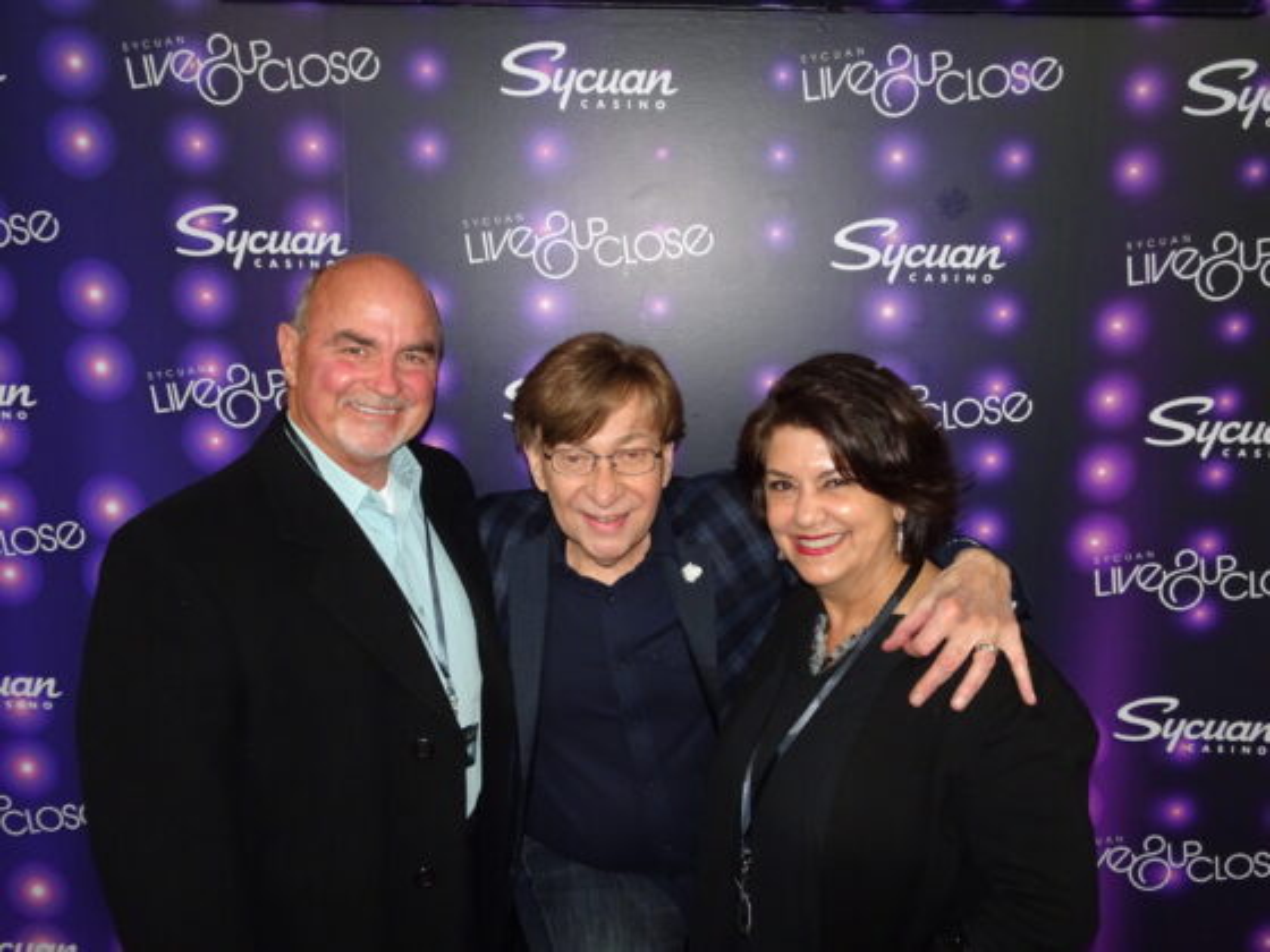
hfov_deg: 60.0
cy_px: 476
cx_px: 635
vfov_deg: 46.8
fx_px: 1101
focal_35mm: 30
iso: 400
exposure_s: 1/30
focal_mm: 5.09
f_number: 4
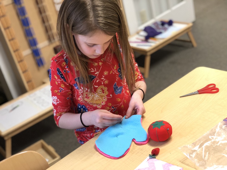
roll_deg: +16.2
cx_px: 114
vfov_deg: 28.0
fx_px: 341
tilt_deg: -27.1
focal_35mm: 52
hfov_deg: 36.8
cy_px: 85
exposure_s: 1/40
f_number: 2.4
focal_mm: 6
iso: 100
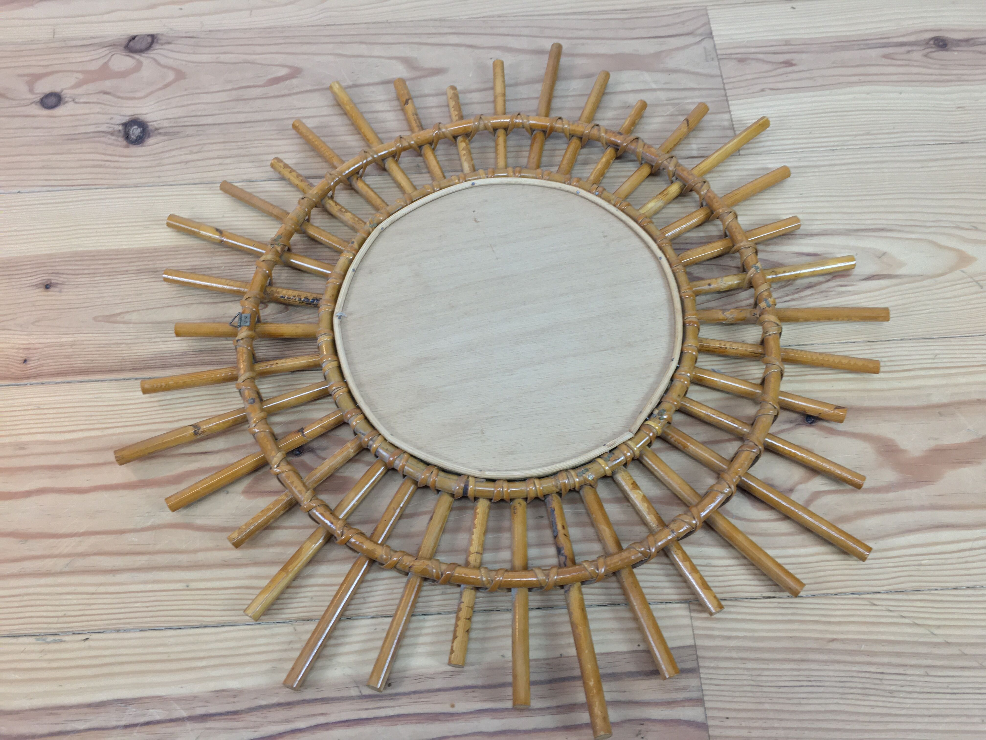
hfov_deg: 61.7
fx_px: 826
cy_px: 370
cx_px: 493
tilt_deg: -61.9
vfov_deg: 48.2
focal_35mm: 29
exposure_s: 1/33
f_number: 2.2
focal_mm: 4.15
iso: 50
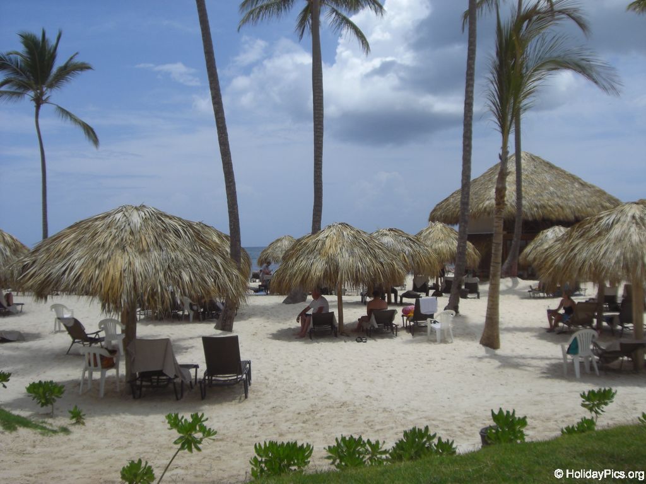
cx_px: 323
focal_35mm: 38
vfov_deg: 37.7
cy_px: 242
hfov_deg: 49.0
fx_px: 709
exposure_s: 1/320
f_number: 8
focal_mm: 6.2
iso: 64
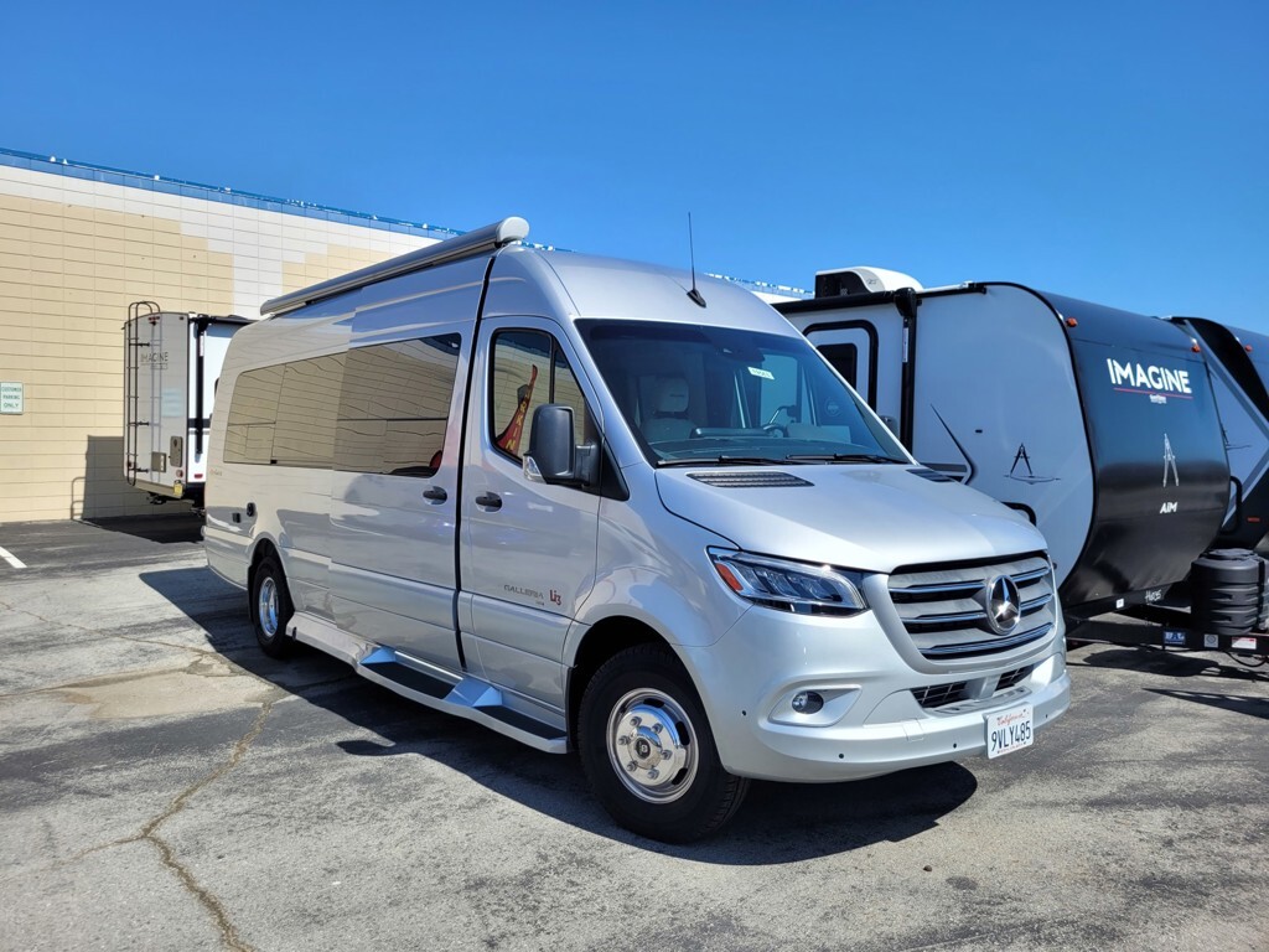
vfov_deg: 53.1
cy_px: 476
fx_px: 953
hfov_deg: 67.3
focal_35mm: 26
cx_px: 634
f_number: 1.8
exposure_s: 1/2314
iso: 40
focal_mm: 5.4
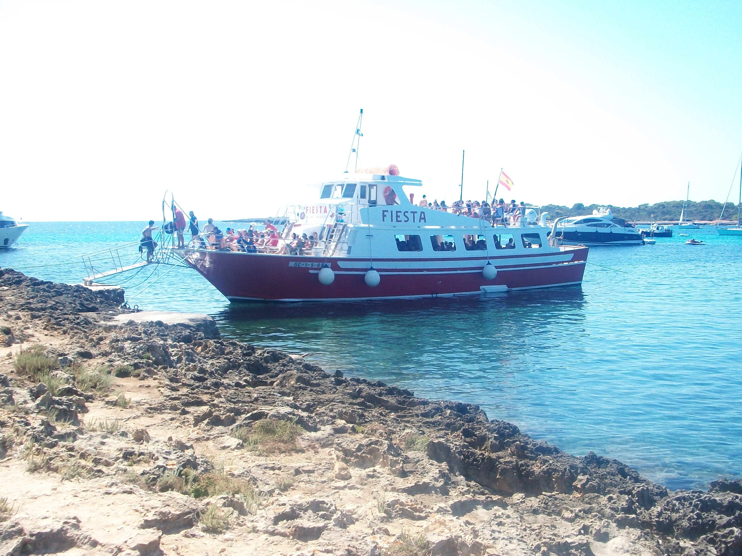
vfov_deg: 34.3
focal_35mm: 42
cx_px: 371
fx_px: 900
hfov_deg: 44.8
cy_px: 278
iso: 80
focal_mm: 7.1
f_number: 3.2
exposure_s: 1/500
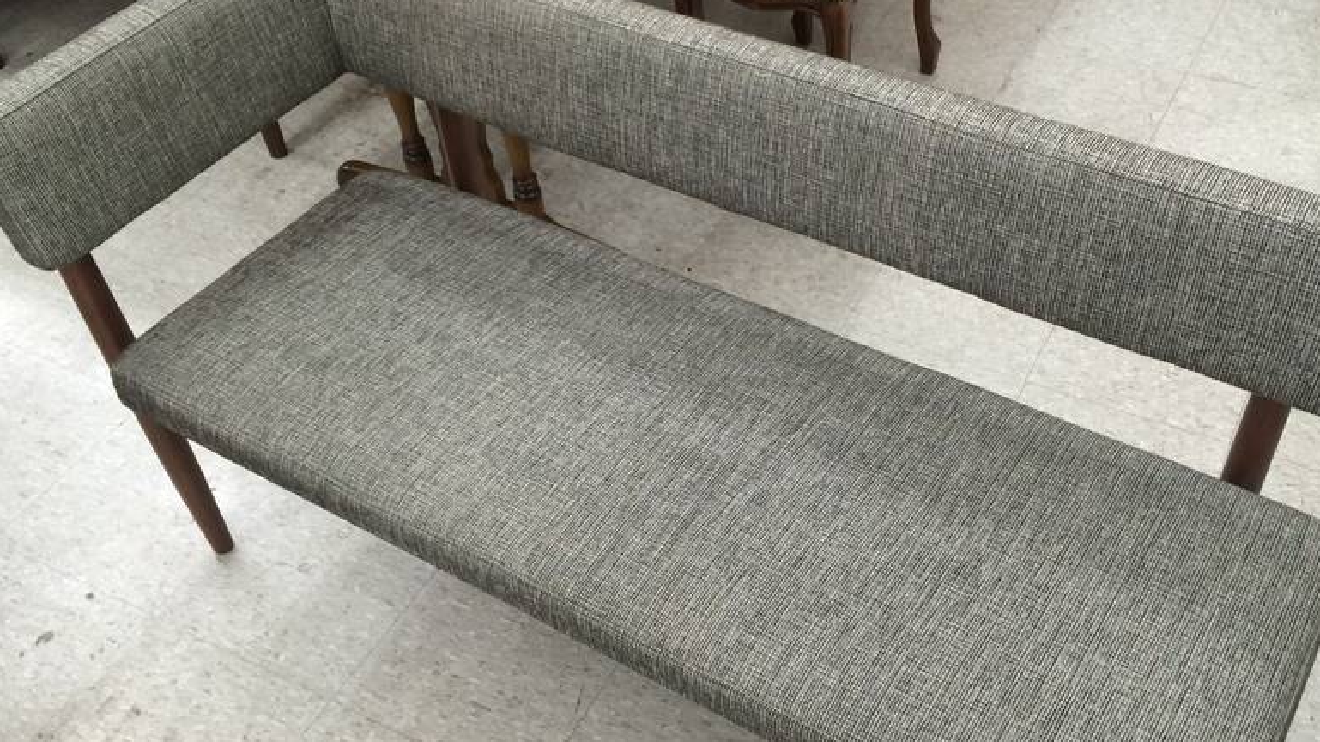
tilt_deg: -48.9
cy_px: 430
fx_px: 1295
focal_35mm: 37
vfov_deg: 31.9
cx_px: 742
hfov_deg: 53.9
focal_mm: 4.15
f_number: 2.2
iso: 50
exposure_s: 1/30
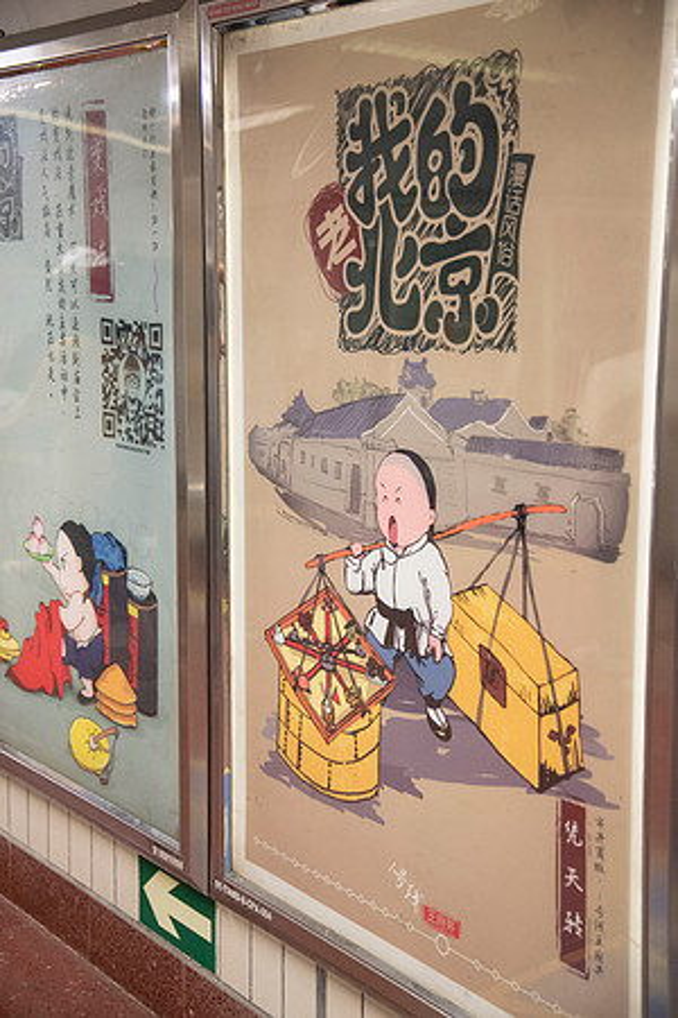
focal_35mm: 52
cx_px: 339
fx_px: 1469
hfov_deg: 26.0
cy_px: 509
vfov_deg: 38.2
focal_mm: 52
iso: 5000
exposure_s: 1/320
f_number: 4
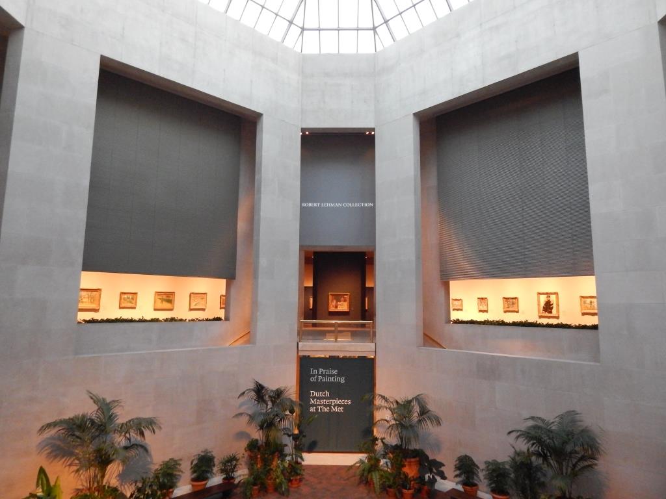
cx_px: 333
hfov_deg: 73.9
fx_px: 443
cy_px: 250
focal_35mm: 23
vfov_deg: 58.9
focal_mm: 4
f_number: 3
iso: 800
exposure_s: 1/20
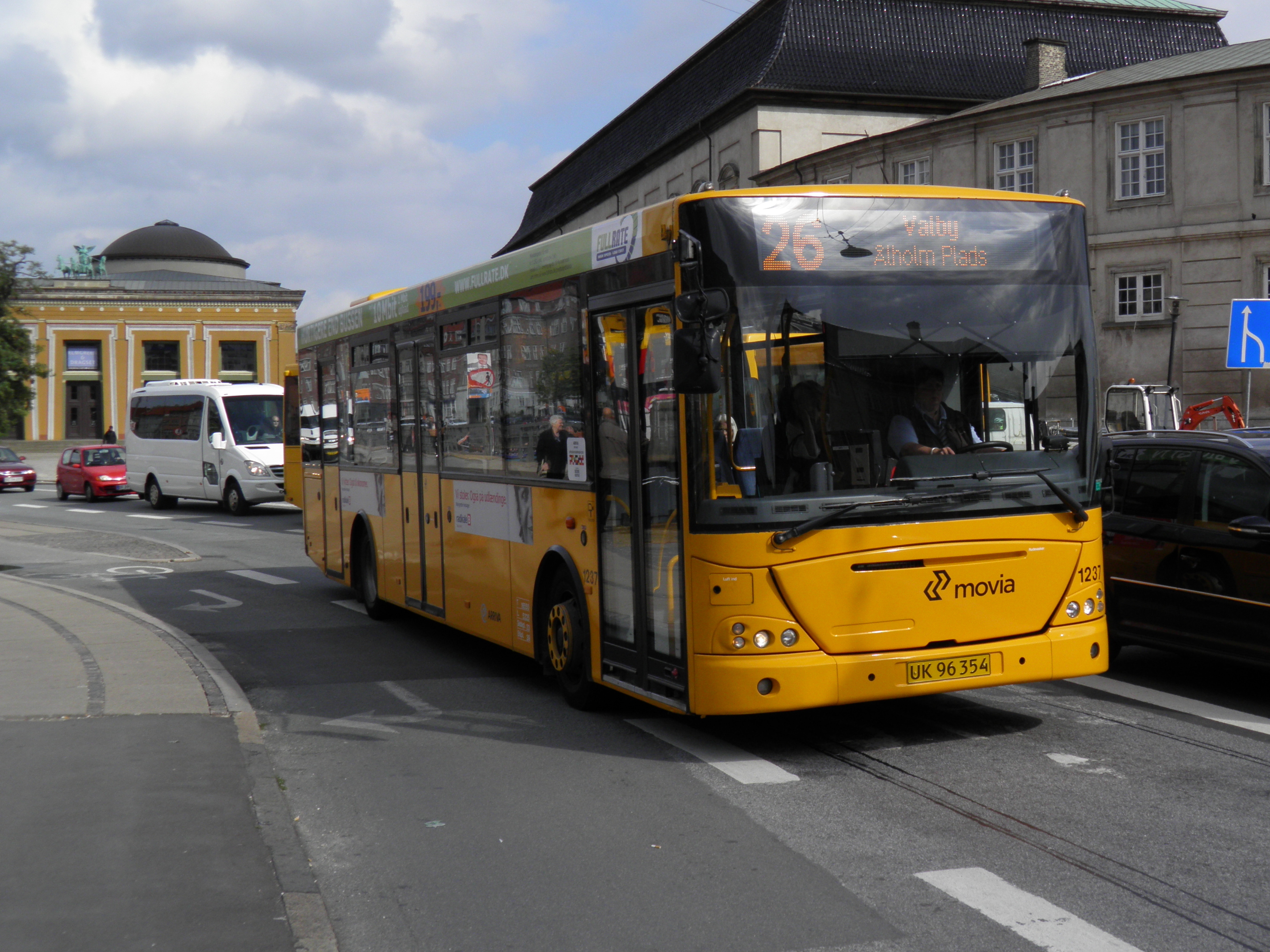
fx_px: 1724
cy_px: 443
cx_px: 756
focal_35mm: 47
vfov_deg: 30.9
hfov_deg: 40.3
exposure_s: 1/1000
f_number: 3.6
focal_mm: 7.1
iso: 50
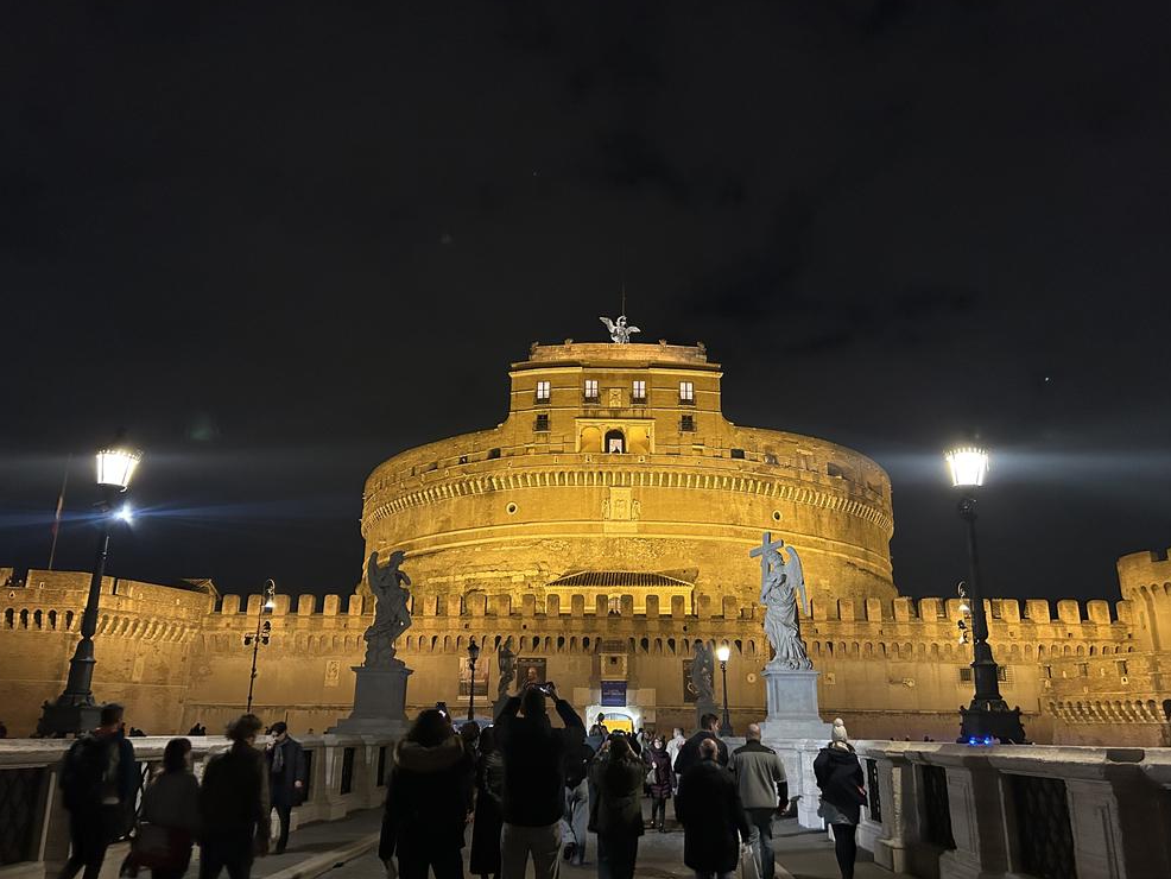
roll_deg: -0.7
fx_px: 914
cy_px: 443
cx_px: 589
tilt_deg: +17.7
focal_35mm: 27
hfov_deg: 65.3
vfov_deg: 51.4
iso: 400
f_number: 1.5
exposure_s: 1/50
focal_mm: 5.7
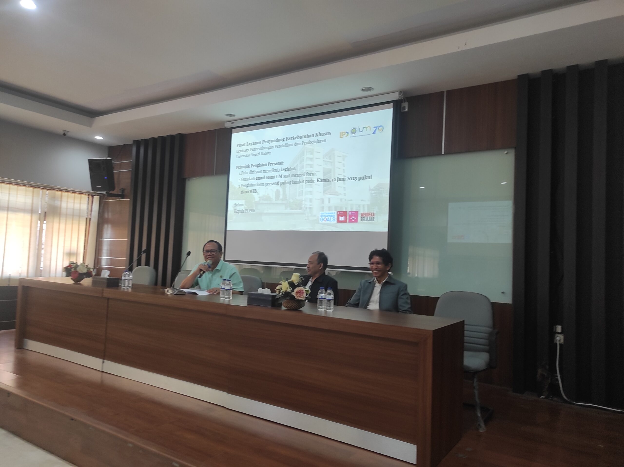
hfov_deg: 69.4
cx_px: 312
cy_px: 234
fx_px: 450
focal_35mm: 25
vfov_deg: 54.8
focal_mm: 5.43
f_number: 1.89
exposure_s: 1/33
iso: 212
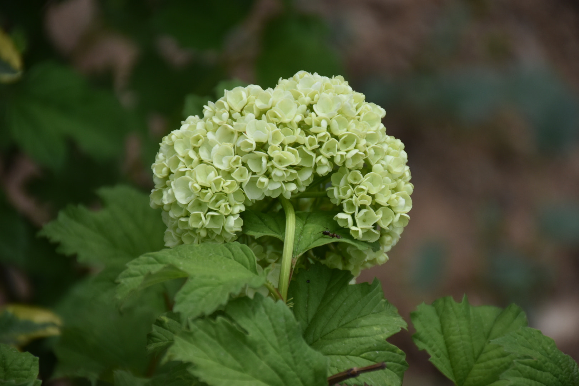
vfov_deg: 6.5
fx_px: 3377
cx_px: 290
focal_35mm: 210
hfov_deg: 9.8
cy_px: 193
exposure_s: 1/1600
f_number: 5.6
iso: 400
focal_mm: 140
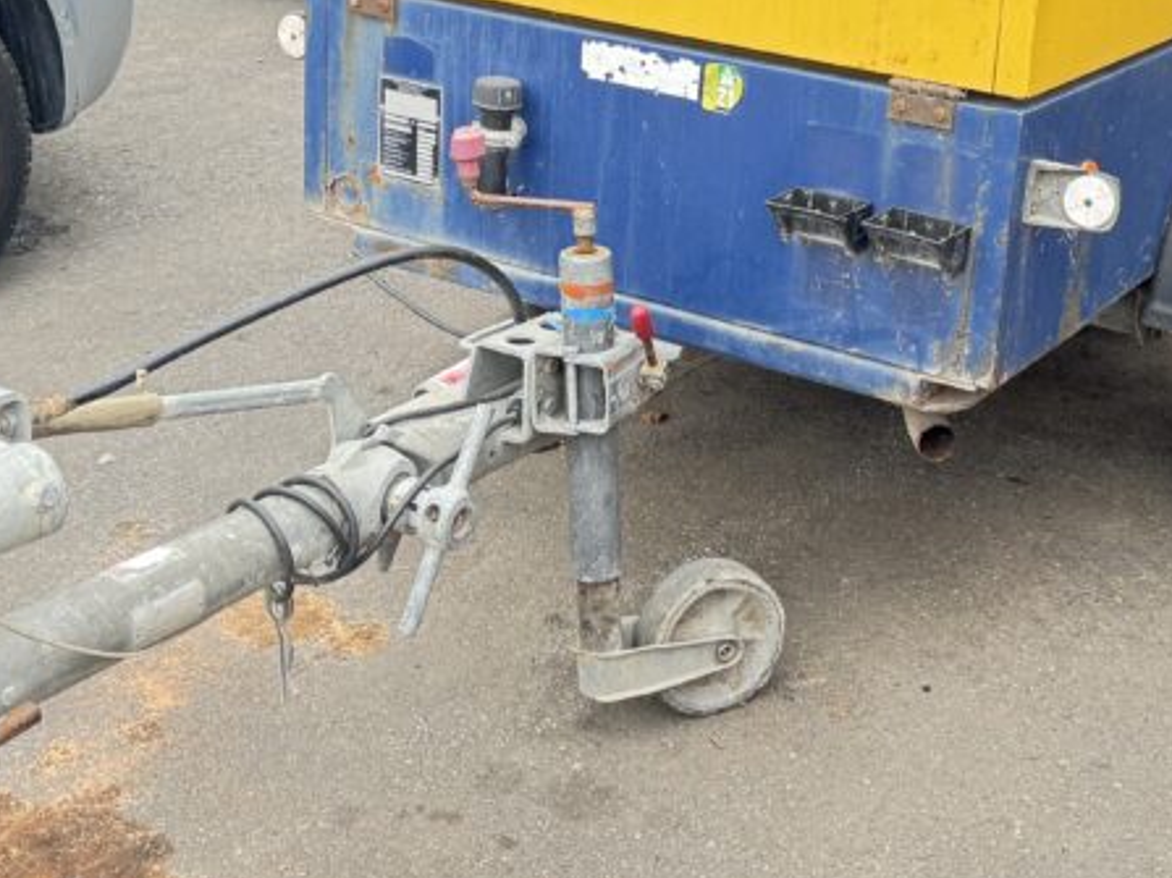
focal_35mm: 43
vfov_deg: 33.0
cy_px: 236
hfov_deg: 43.6
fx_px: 1455
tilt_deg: -20.2
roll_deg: -1.9
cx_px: 724
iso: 100
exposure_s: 1/136
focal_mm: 6.76
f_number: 1.78
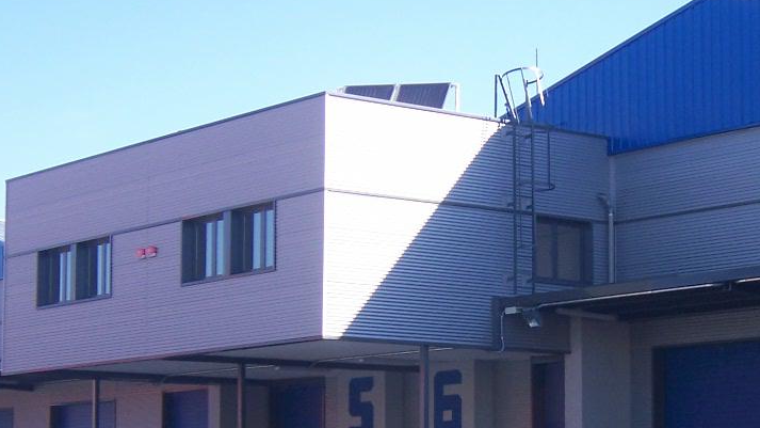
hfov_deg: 21.5
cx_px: 498
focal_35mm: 99
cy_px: 345
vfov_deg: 12.2
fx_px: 1995
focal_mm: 9
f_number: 3.6
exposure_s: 1/350
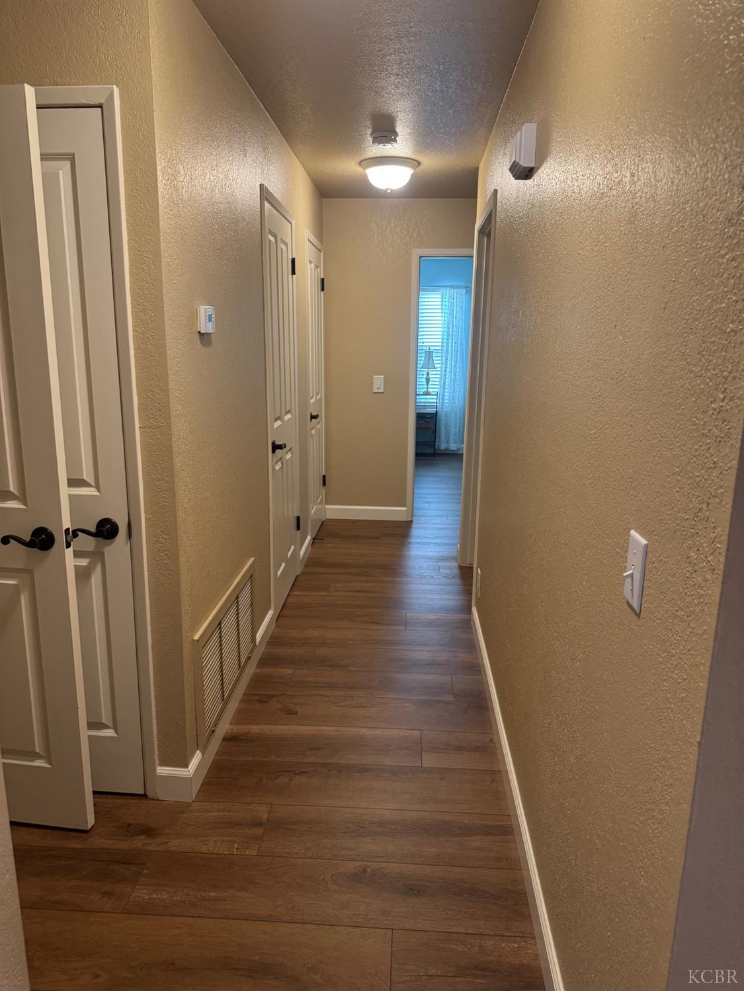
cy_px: 496
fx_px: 687
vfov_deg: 71.6
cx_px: 372
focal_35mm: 24
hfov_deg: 56.8
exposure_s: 1/60
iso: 320
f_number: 1.78
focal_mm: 6.76
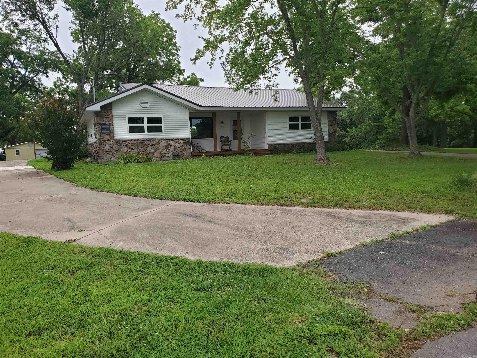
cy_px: 179
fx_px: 358
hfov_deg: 67.3
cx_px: 238
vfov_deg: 53.1
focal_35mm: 26
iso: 50
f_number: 2.4
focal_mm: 4.3
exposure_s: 1/838
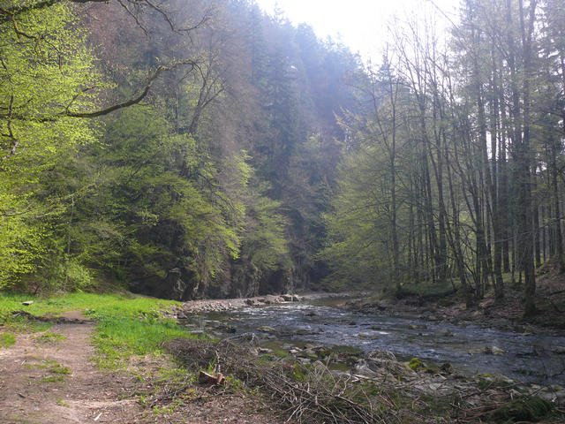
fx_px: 620
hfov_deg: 49.0
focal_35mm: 38
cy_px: 212
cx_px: 282
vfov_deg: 37.7
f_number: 2.8
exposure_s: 1/100
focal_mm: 8.1
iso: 100
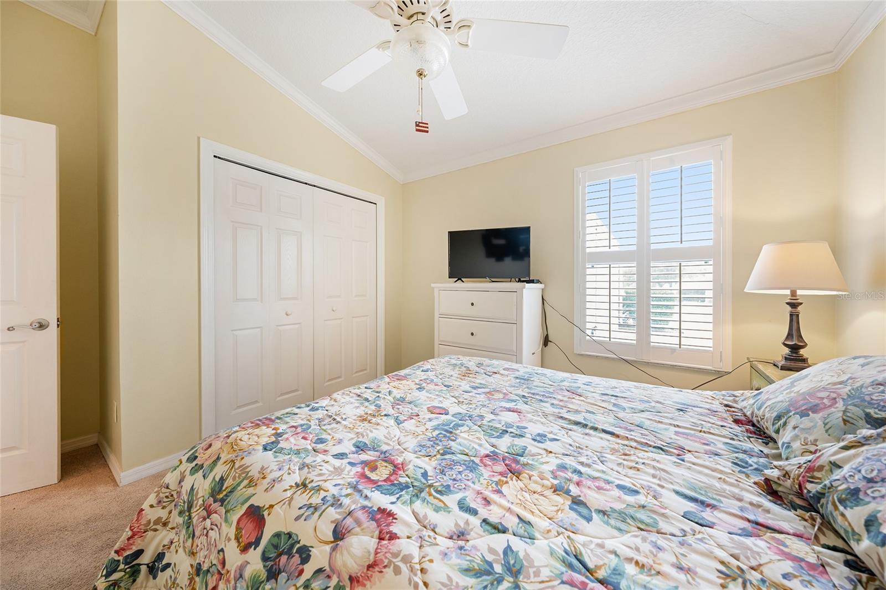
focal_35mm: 12
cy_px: 295
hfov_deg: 112.6
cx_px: 443
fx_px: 295
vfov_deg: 90.0
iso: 100
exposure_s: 1/2.5
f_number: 7.1
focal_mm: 12
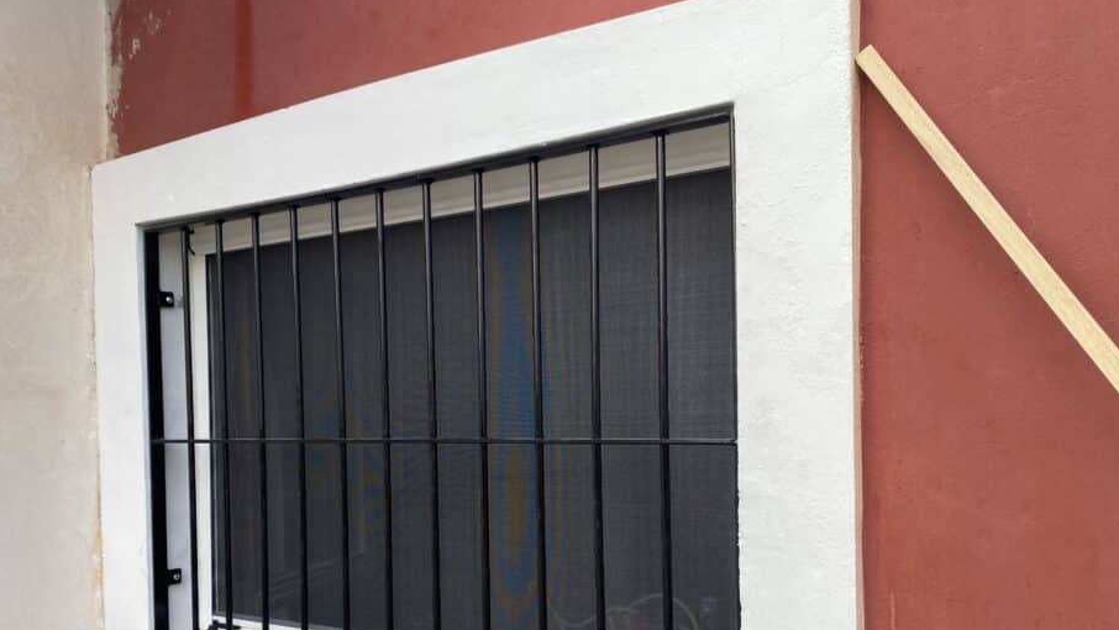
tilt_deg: -2.0
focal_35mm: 32
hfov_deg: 60.9
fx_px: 950
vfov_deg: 36.2
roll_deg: +1.3
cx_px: 511
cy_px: 440
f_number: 1.8
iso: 32
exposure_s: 1/481
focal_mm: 4.25
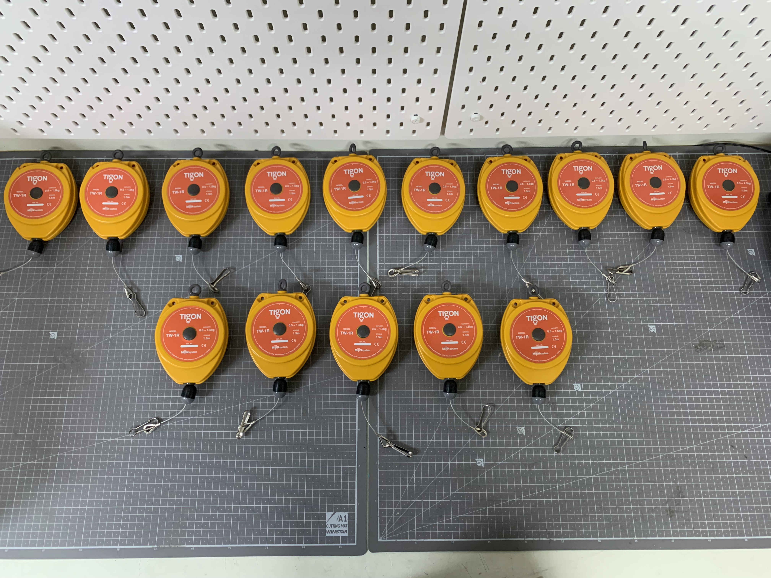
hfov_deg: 67.3
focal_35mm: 26
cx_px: 386
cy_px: 289
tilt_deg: -72.0
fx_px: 579
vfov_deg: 53.1
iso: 250
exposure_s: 1/60
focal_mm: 4.25
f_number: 1.8
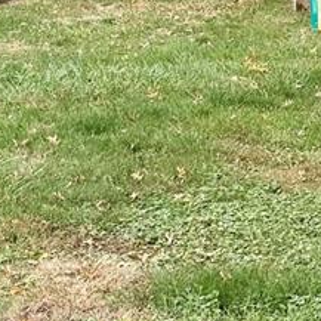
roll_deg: +2.3
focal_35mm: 150
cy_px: 58
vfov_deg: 11.6
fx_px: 1574
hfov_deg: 11.5
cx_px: 334
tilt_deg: -5.9
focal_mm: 6.76
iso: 100
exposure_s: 1/2000
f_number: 1.78
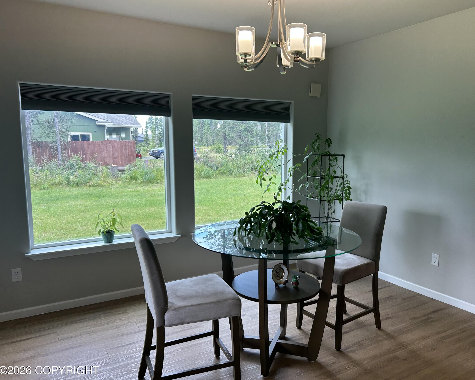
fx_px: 394
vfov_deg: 51.5
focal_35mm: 28
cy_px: 192
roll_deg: +0.1
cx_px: 260
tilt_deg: -7.5
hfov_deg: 62.1
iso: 40
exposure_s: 1/157
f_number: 1.5
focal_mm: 5.7
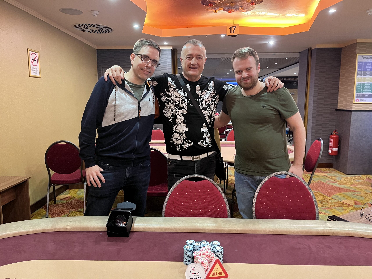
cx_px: 186
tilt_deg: -7.3
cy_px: 140
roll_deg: -0.1
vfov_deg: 53.1
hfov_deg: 67.3
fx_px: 279
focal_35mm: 26
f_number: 1.6
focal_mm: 5.1
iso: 500
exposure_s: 1/50
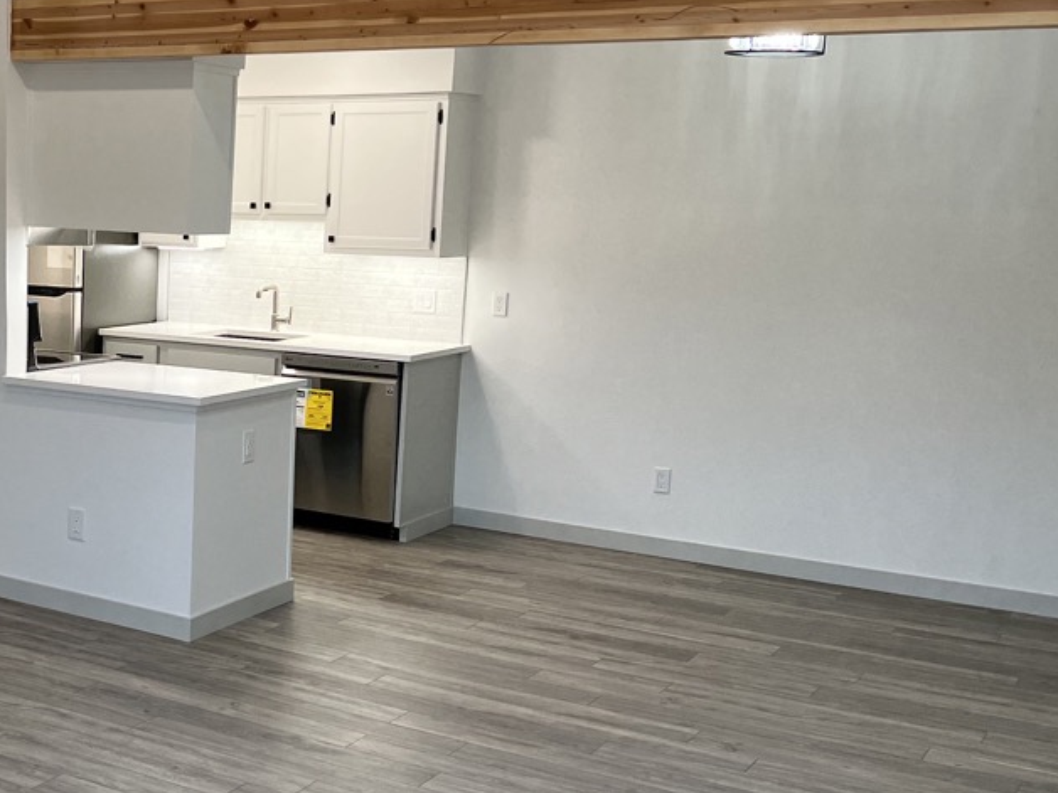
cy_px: 412
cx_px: 52
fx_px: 1620
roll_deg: -0.6
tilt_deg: -7.9
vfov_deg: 27.5
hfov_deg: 33.7
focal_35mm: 53
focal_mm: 5.7
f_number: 1.5
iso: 64
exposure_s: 1/127
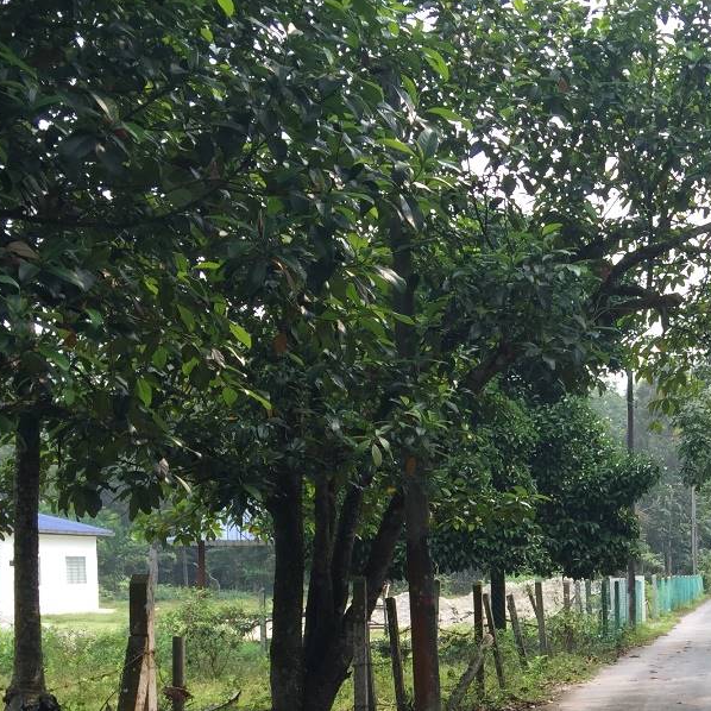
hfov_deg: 26.7
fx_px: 1464
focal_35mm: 63
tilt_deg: -2.0
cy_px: 646
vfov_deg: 26.4
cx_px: 589
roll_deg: -0.1
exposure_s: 1/416
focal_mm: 4.15
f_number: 2.2
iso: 32
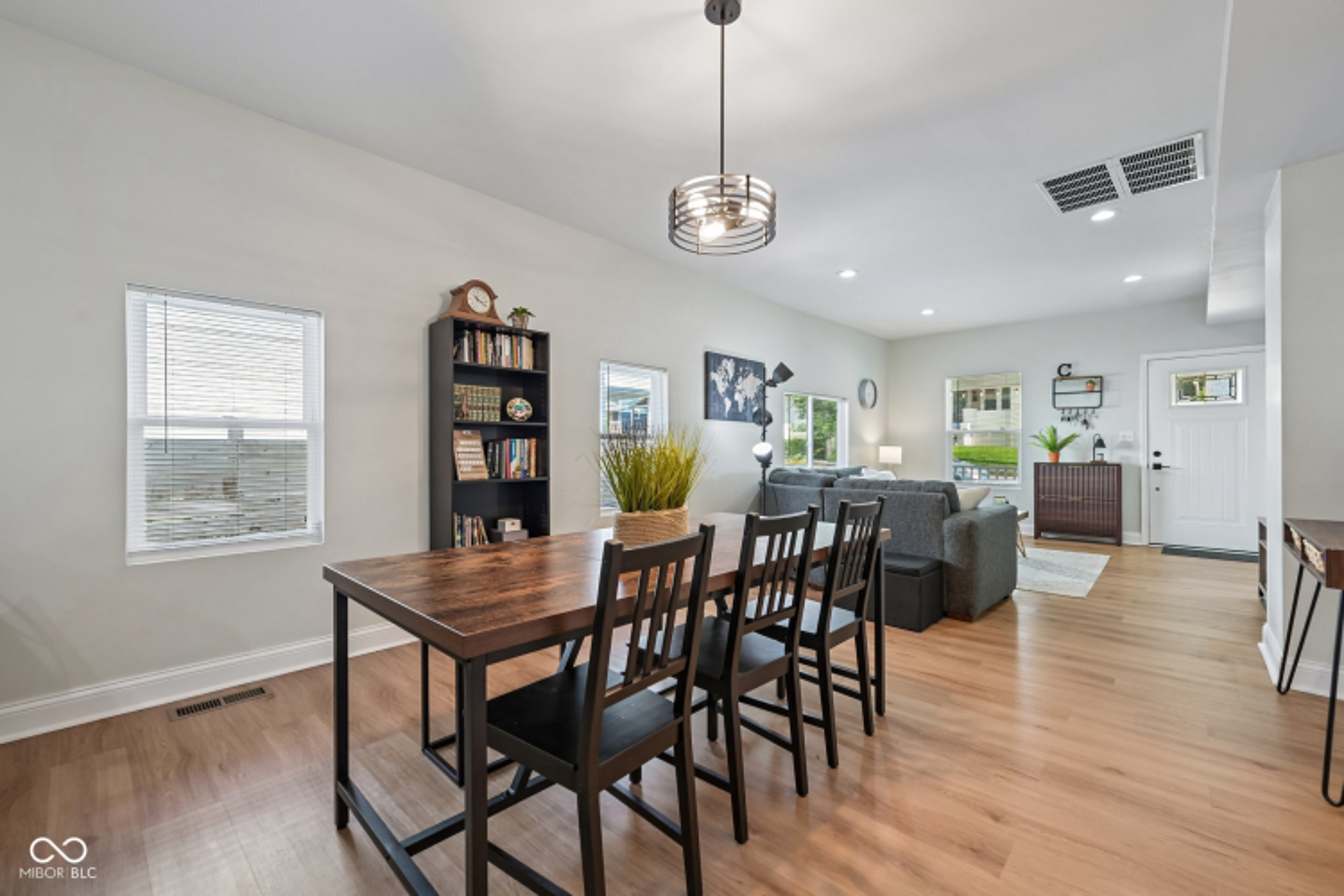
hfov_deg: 104.3
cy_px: 448
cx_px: 672
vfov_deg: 81.2
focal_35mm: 14
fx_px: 523
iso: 320
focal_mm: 14
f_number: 8
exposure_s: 1/15
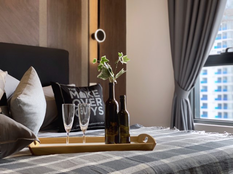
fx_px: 350
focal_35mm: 52
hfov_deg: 36.8
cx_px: 116
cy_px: 87
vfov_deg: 28.0
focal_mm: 6
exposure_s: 1/122
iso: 160
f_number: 2
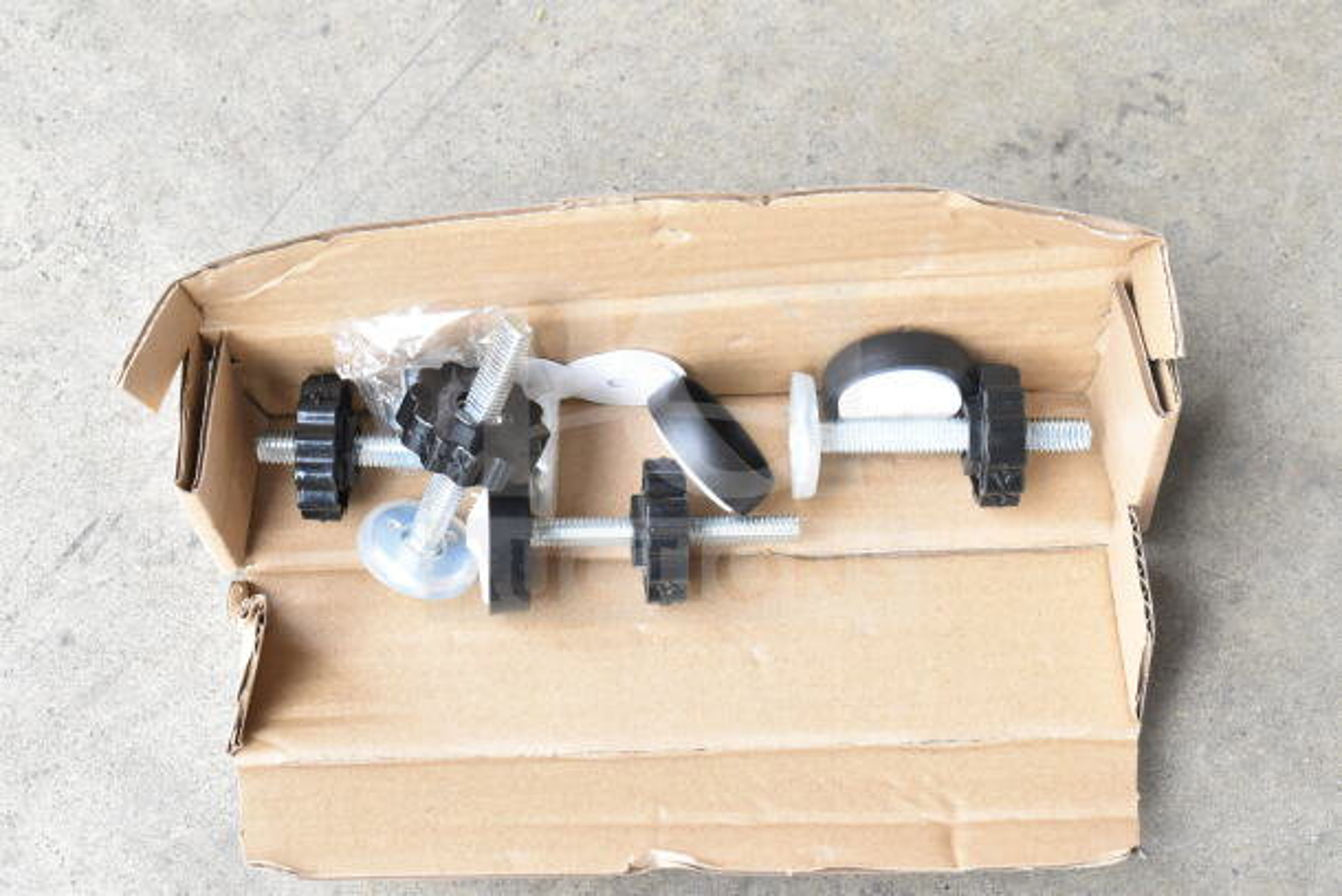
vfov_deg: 20.2
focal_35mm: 68
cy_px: 448
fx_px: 2517
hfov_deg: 29.9
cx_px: 671
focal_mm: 45
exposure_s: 1/250
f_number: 8
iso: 1600
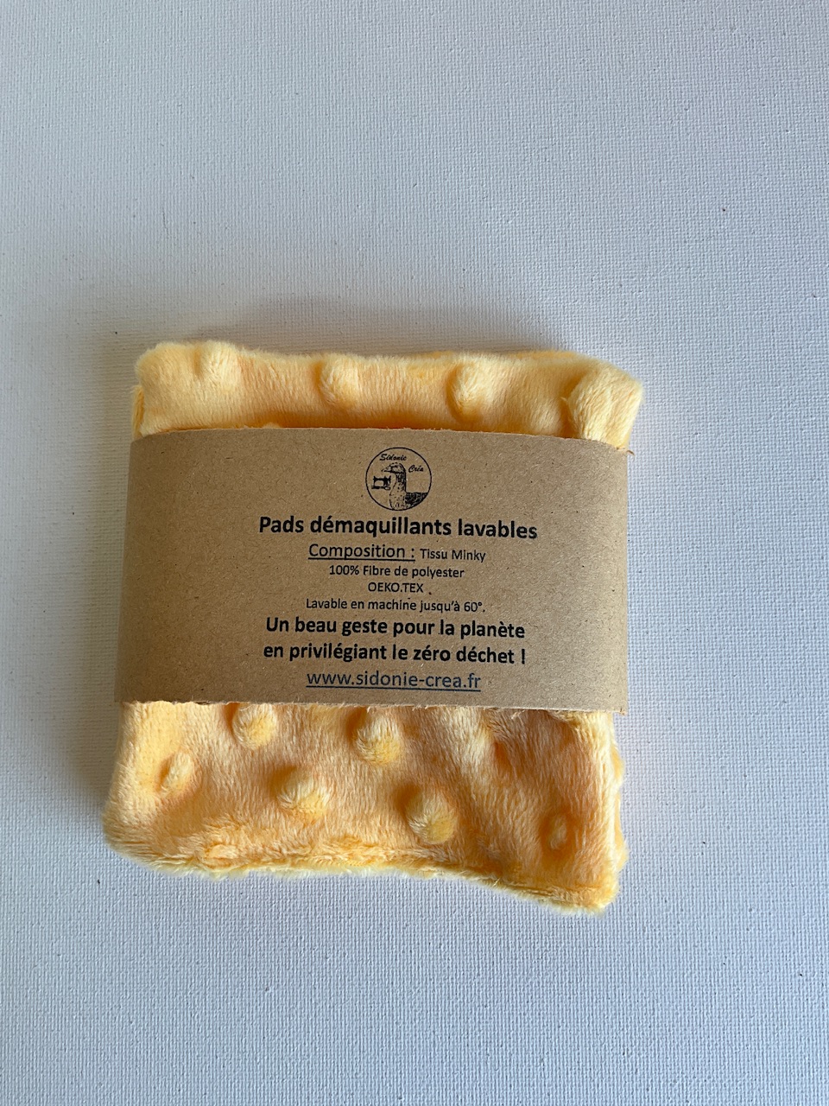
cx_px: 414
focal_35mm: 29
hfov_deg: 48.2
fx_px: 926
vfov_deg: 61.7
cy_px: 553
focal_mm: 3
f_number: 1.8
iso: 16
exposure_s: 1/100
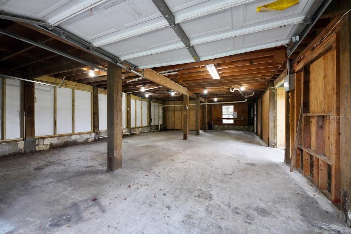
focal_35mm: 14
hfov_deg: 104.2
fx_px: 137
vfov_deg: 81.2
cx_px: 176
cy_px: 117
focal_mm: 14
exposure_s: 1/200
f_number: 10
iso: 12800
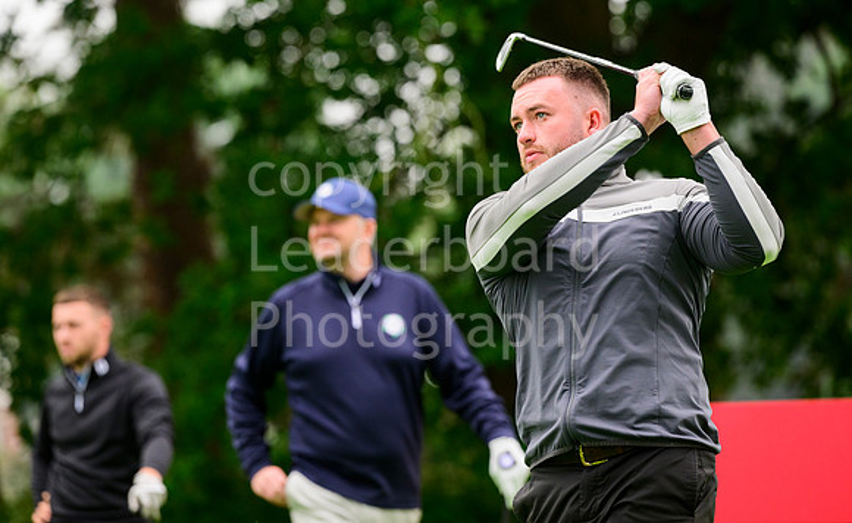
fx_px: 5084
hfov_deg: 9.6
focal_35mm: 220
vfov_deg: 5.9
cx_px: 394
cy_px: 218
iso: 1250
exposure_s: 1/1600
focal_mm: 200
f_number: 4
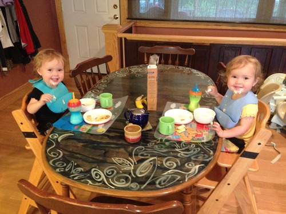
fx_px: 273
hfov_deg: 55.4
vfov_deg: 42.9
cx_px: 143
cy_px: 107
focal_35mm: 33
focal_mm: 4.13
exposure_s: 1/17
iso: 400
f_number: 2.4
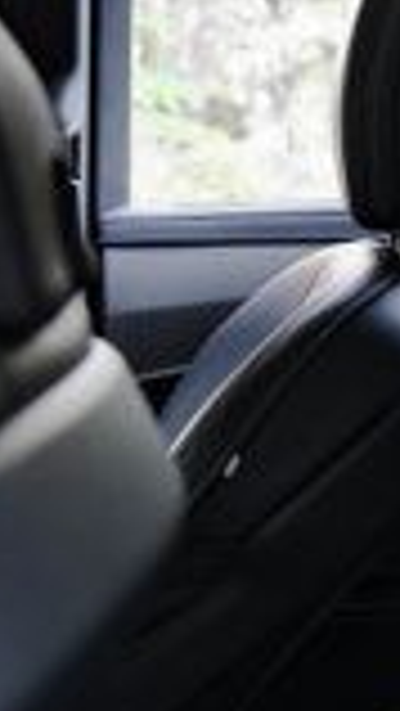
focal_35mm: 102
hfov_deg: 9.5
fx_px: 1921
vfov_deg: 20.9
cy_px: 398
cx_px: 1164
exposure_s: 1/160
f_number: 2.8
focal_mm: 24
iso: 1250
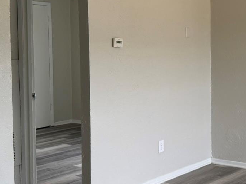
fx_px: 512
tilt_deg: -4.2
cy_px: 65
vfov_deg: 20.4
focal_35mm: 72
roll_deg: +0.2
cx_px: 213
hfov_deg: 26.3
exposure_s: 1/121
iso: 64
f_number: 1.78
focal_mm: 6.76
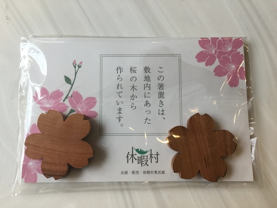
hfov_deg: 58.4
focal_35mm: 31
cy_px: 104
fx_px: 248
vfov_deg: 45.4
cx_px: 138
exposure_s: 1/40
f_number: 2.4
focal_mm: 3.3
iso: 32
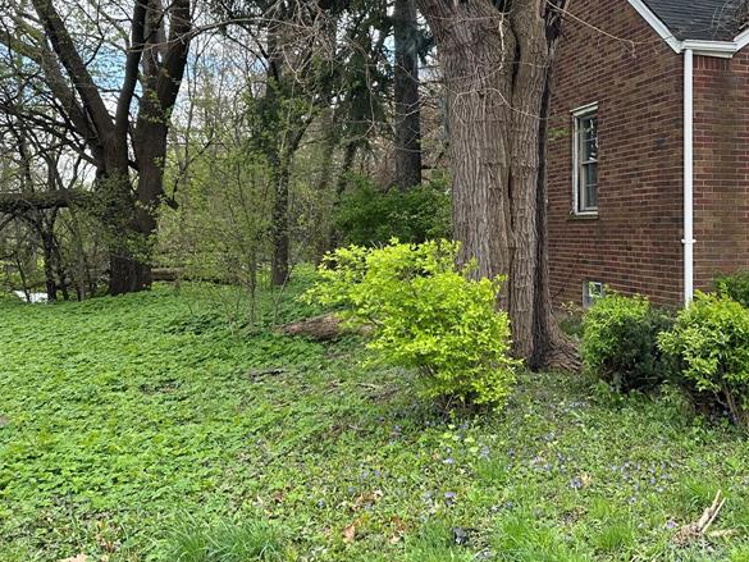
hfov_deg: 42.9
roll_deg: +0.1
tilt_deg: +6.0
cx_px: 589
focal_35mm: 42
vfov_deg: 33.8
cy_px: 159
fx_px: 909
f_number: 1.78
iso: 80
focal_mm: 6.86
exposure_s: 1/672
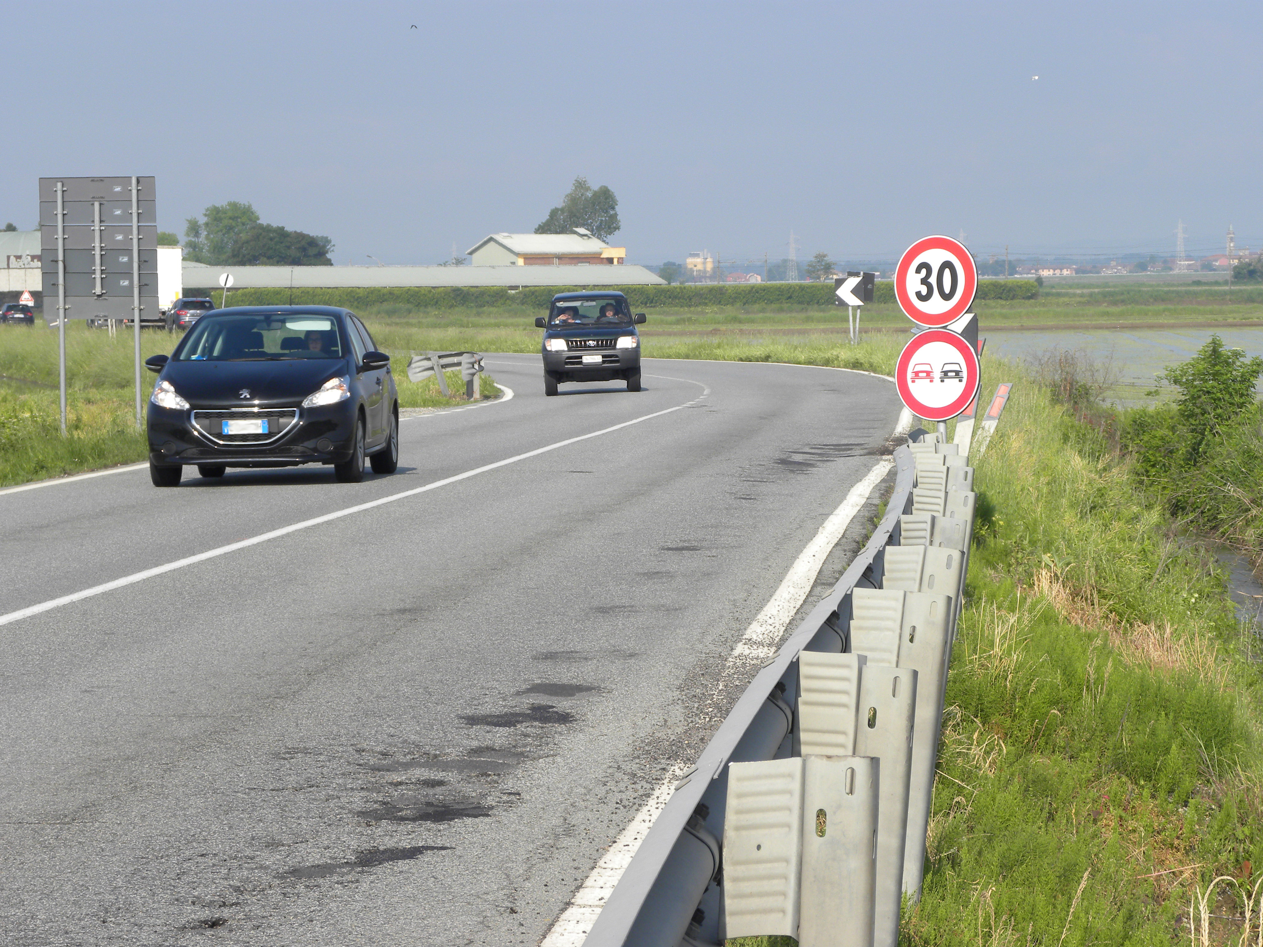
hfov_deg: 12.2
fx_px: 5911
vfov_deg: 9.2
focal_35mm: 162
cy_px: 474
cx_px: 632
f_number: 5.6
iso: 64
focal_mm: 28.8
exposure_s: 1/294
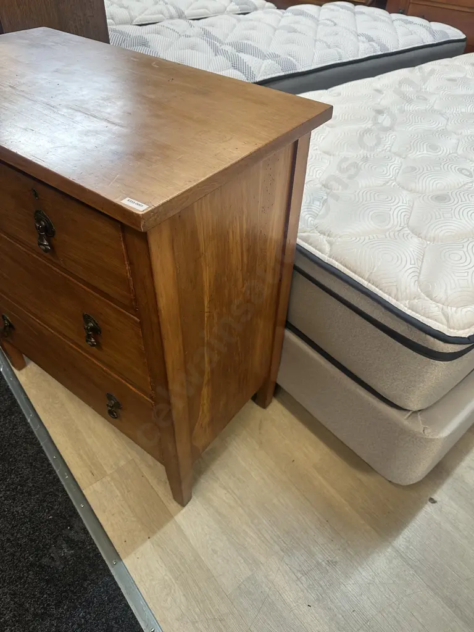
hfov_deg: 56.8
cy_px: 316
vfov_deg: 71.6
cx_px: 237
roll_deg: -2.3
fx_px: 438
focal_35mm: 24
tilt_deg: -43.1
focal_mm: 6.86
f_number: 1.78
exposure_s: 1/50
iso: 125
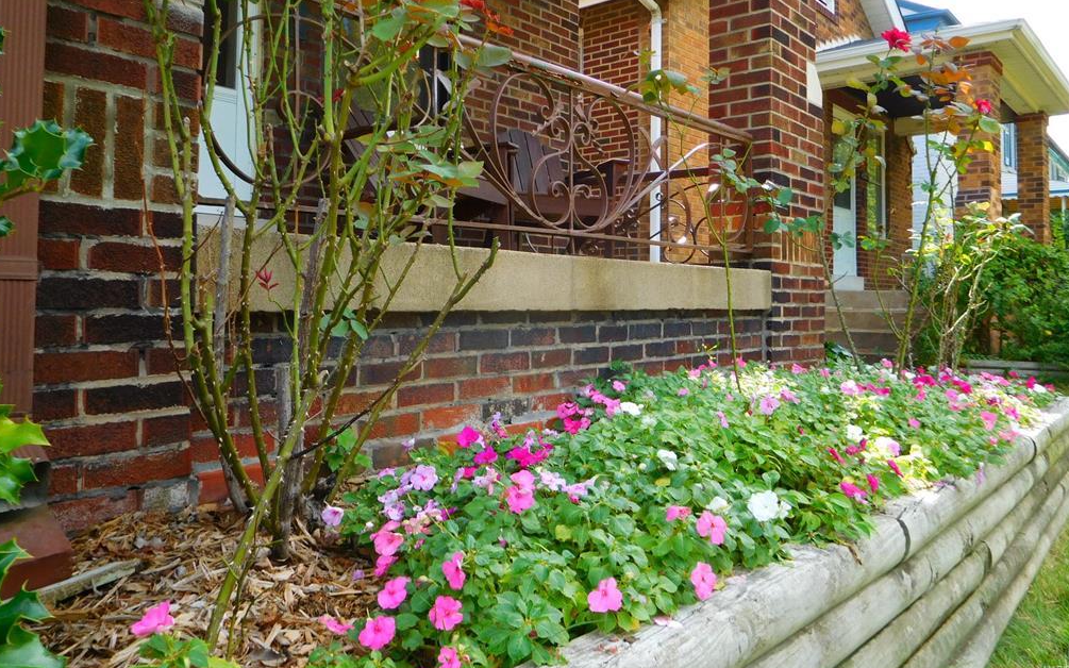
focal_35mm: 27
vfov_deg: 45.8
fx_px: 787
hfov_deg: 68.4
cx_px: 531
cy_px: 268
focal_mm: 4.5
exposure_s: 1/250
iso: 125
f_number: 3.4
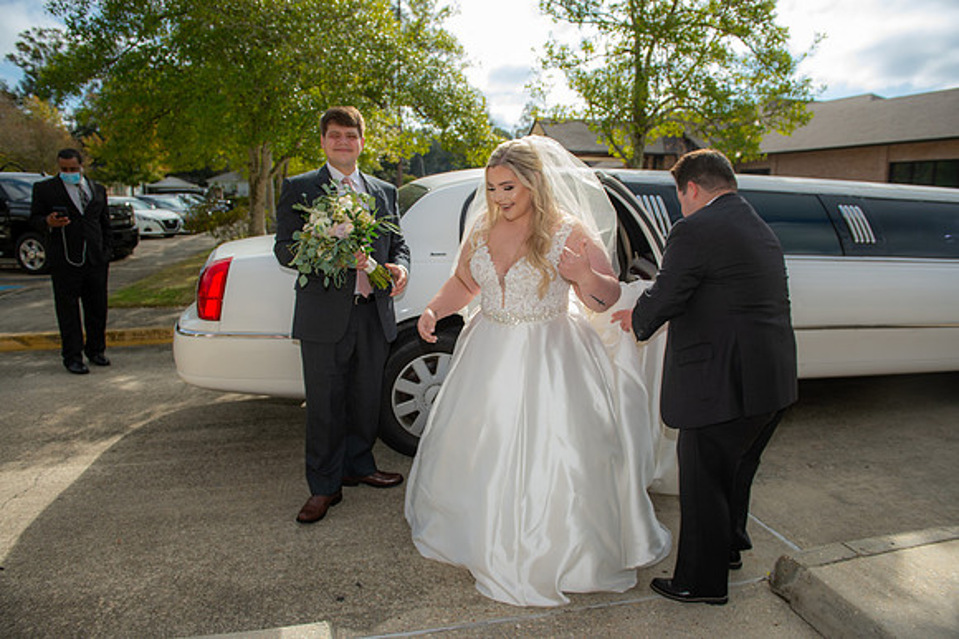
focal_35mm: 24
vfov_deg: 53.1
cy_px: 320
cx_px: 480
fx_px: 639
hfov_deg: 73.8
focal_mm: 24
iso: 64
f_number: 5
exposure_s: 1/500
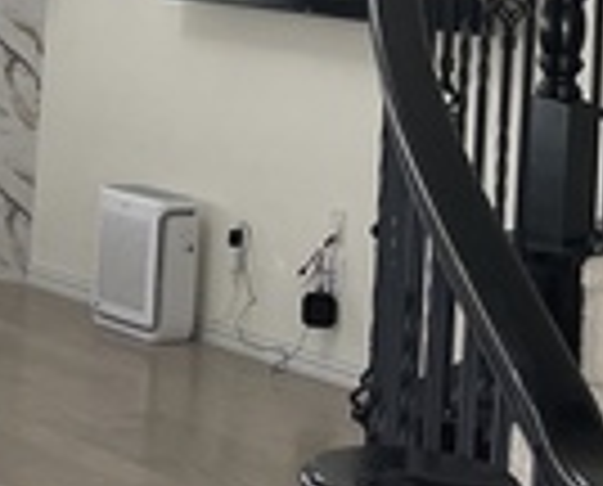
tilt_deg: +5.1
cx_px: -52
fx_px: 2166
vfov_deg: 12.0
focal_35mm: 121
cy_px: -310
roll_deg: -4.0
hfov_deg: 15.5
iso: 125
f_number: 1.6
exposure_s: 1/121
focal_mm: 5.1
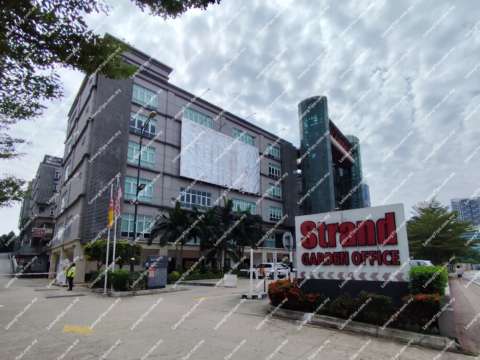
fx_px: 222
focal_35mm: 16
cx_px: 240
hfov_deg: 94.5
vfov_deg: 78.1
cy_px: 180
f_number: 2.2
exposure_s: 1/5066
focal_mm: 1.65
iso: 50
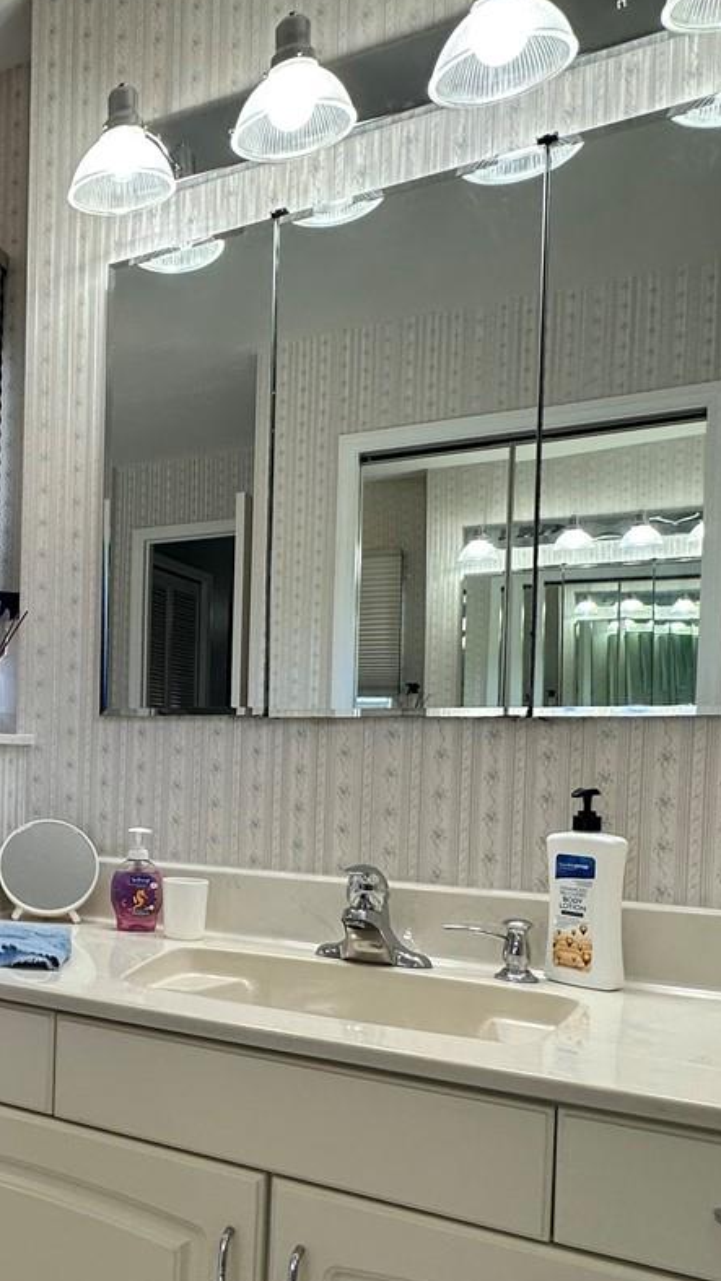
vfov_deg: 62.0
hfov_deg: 32.9
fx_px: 1053
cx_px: -80
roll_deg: -1.3
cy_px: 772
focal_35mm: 31
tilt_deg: -1.0
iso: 80
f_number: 2.2
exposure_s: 1/120
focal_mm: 2.22
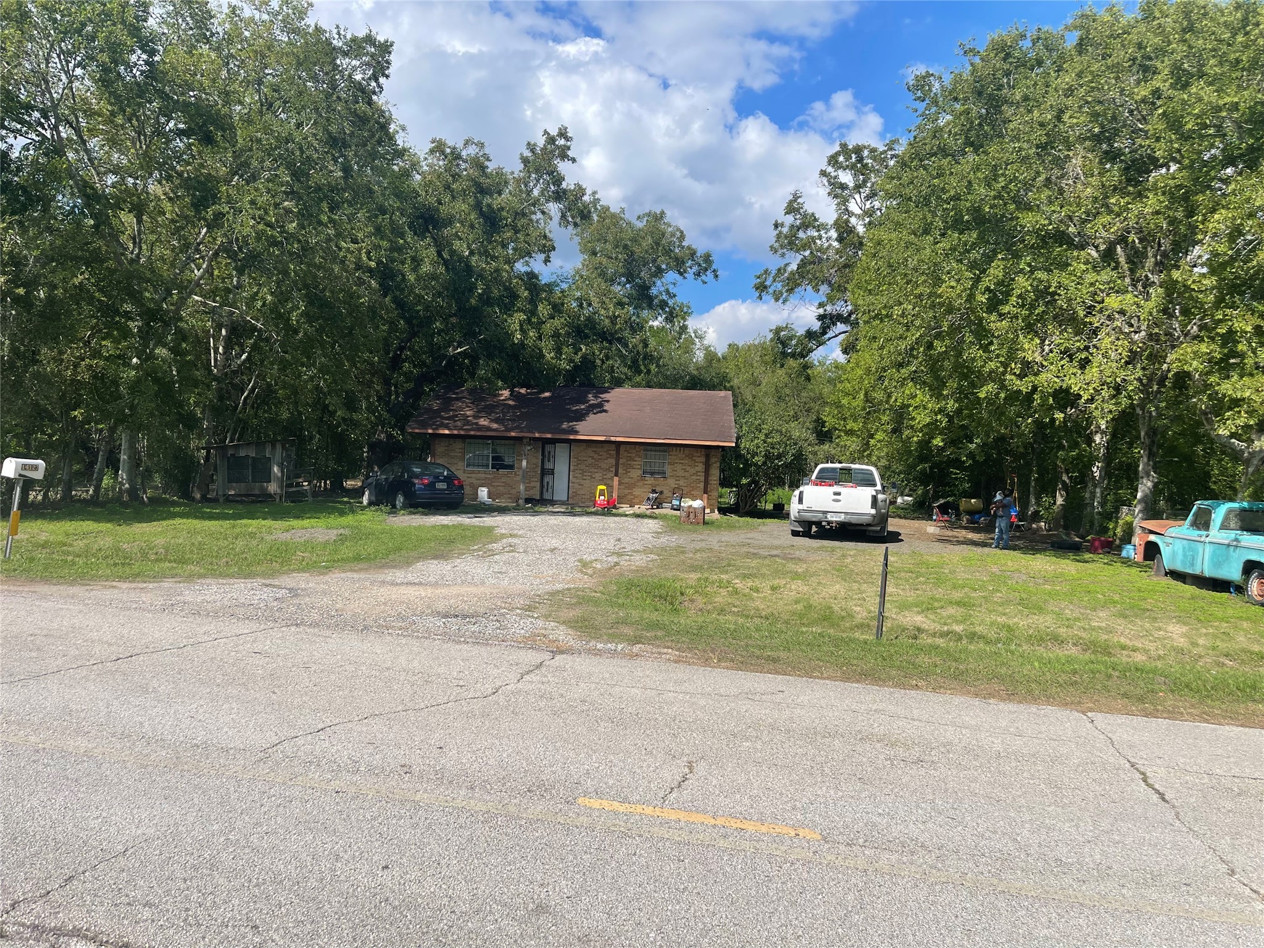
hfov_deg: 69.4
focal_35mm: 25
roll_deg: -3.5
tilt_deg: -1.0
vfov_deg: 54.9
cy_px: 474
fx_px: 913
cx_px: 632
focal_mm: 5.1
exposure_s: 1/3922
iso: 32
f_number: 1.6
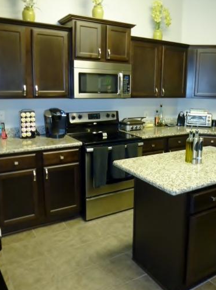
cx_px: 134
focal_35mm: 31
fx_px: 258
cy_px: 135
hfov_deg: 45.0
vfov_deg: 58.4
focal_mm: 4.3
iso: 200
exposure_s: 1/4
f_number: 3.3
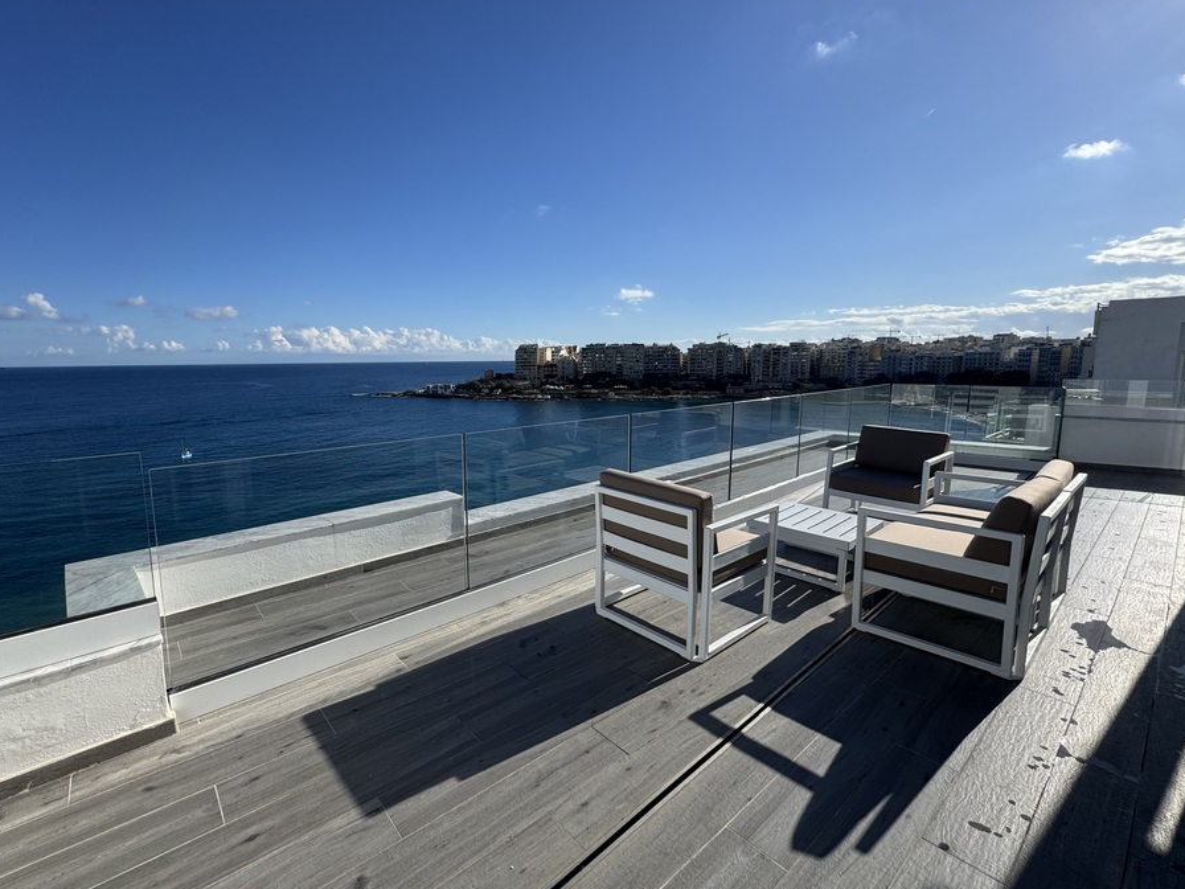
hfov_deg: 94.2
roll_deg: +0.3
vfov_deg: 78.1
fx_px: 548
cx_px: 536
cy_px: 433
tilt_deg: -7.6
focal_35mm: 16
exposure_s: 1/3390
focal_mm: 2.22
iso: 50
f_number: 2.2
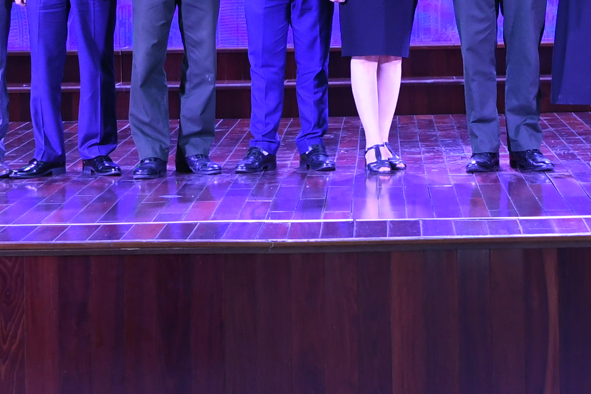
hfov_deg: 16.8
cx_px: 445
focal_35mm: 121
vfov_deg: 10.9
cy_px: -203
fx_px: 1986
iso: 640
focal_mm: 24
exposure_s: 1/200
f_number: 2.8
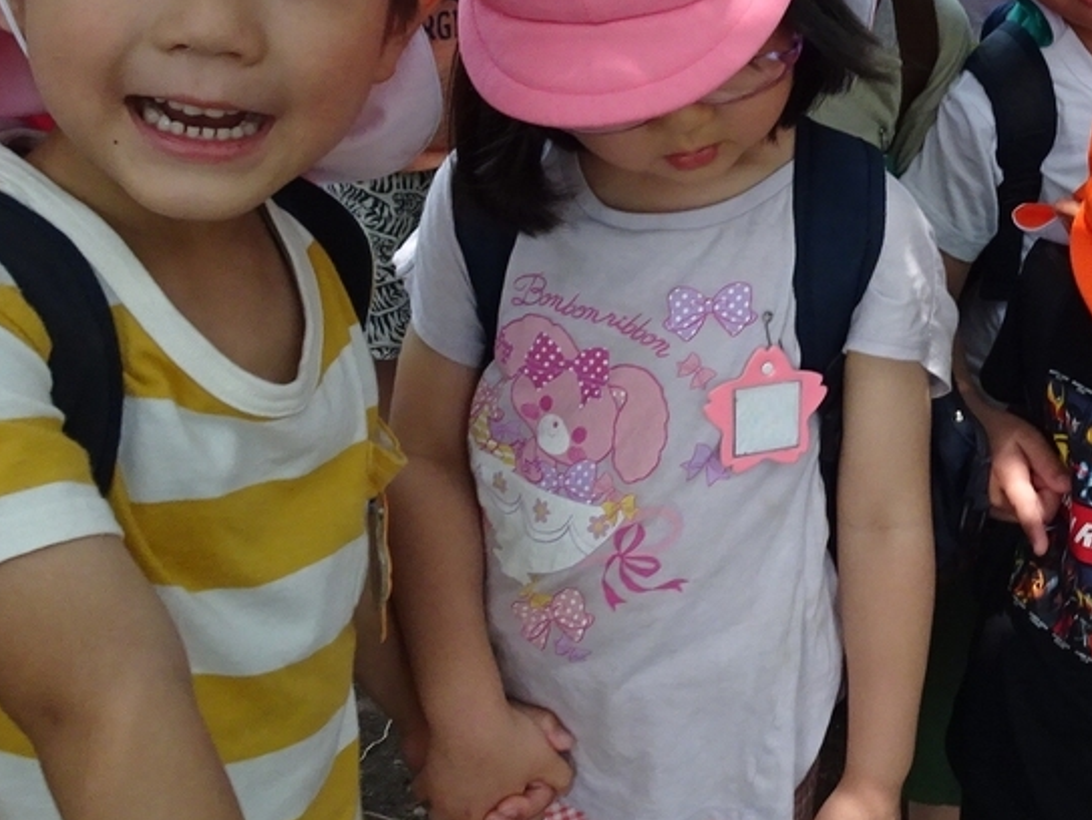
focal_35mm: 53
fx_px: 1673
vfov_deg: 27.4
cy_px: 273
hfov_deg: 34.6
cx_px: 927
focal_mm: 4.1
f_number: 3.5
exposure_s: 1/250
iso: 320
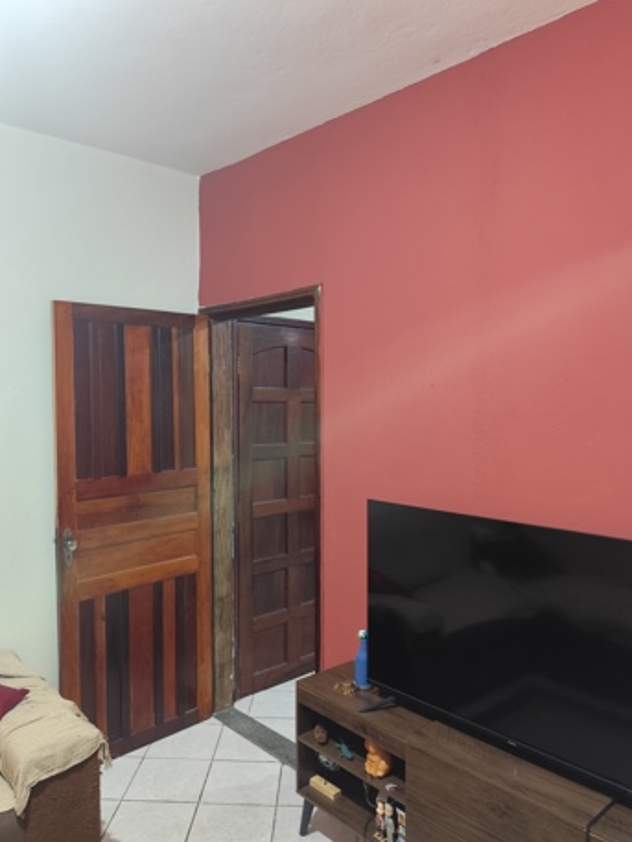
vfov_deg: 67.3
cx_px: 295
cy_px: 438
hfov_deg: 53.0
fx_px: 633
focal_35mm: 26
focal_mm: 6.19
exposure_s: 1/60
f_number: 1.65
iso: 800
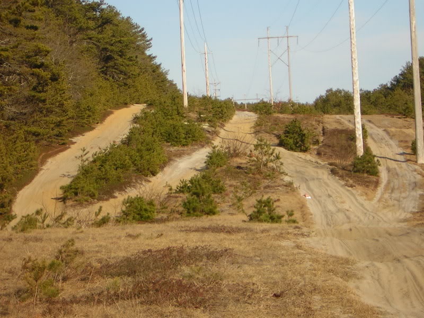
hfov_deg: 18.2
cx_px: 212
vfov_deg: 13.7
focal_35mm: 108
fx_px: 1323
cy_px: 159
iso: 50
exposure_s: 1/391
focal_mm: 14.1
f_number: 4.7
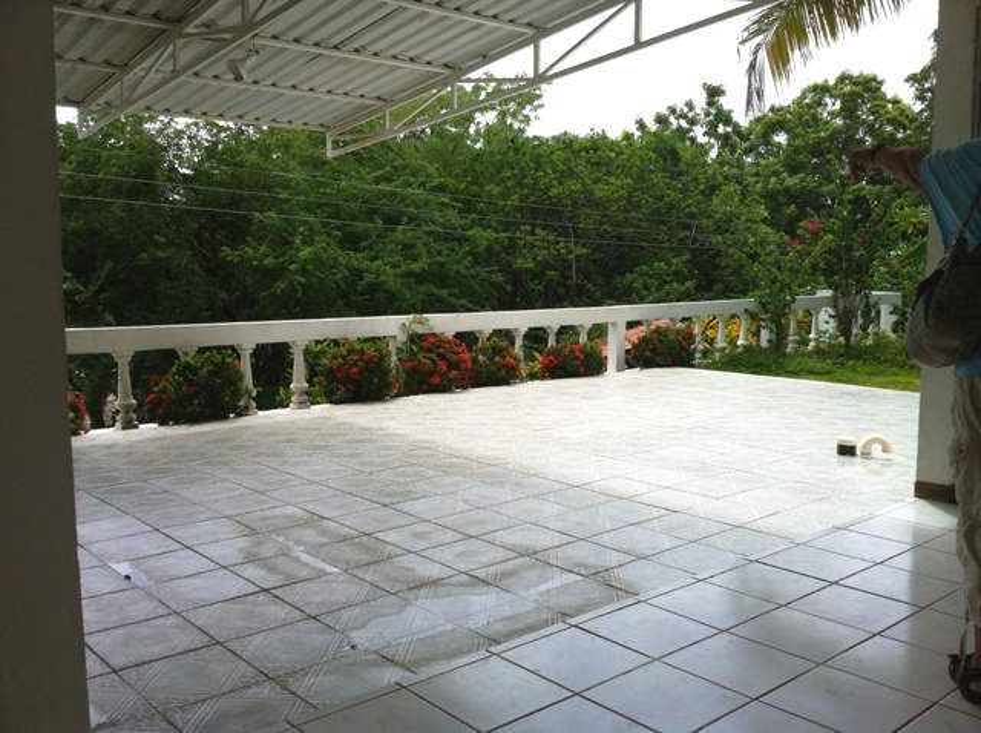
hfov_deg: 52.7
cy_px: 366
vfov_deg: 40.6
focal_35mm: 35
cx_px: 490
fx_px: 990
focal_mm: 3.85
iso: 80
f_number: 2.8
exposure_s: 1/887
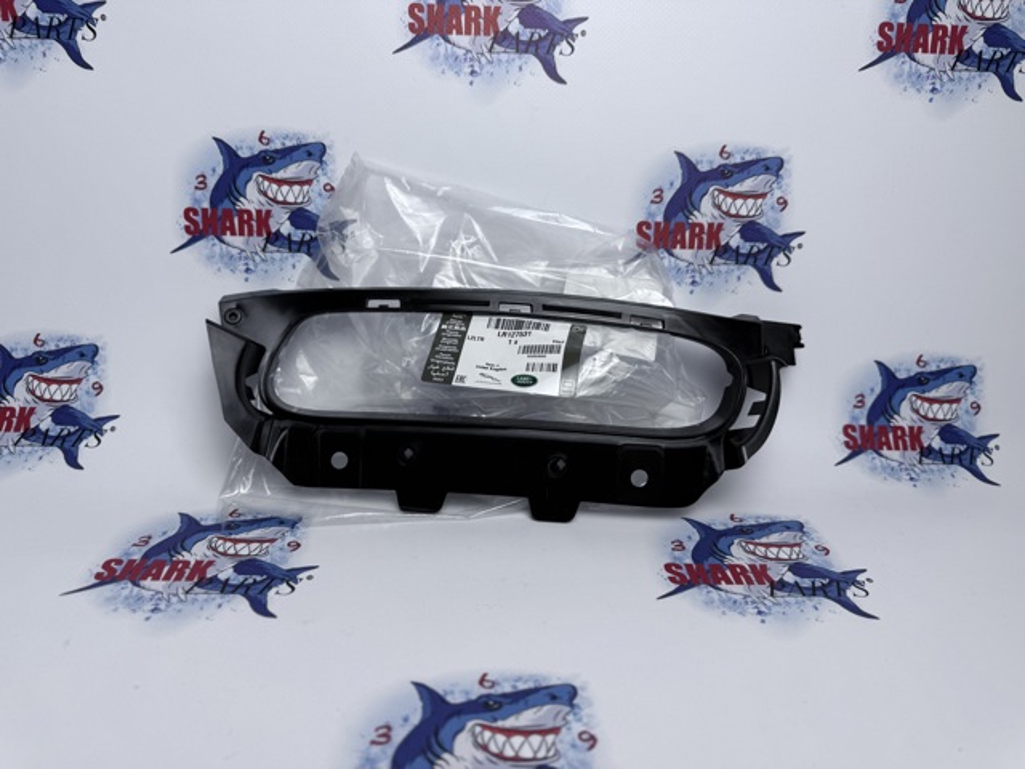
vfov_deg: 56.8
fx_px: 711
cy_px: 384
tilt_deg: -23.2
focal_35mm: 24
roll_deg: -3.5
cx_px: 512
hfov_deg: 71.6
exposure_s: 1/307
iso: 80
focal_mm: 6.76
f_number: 1.78
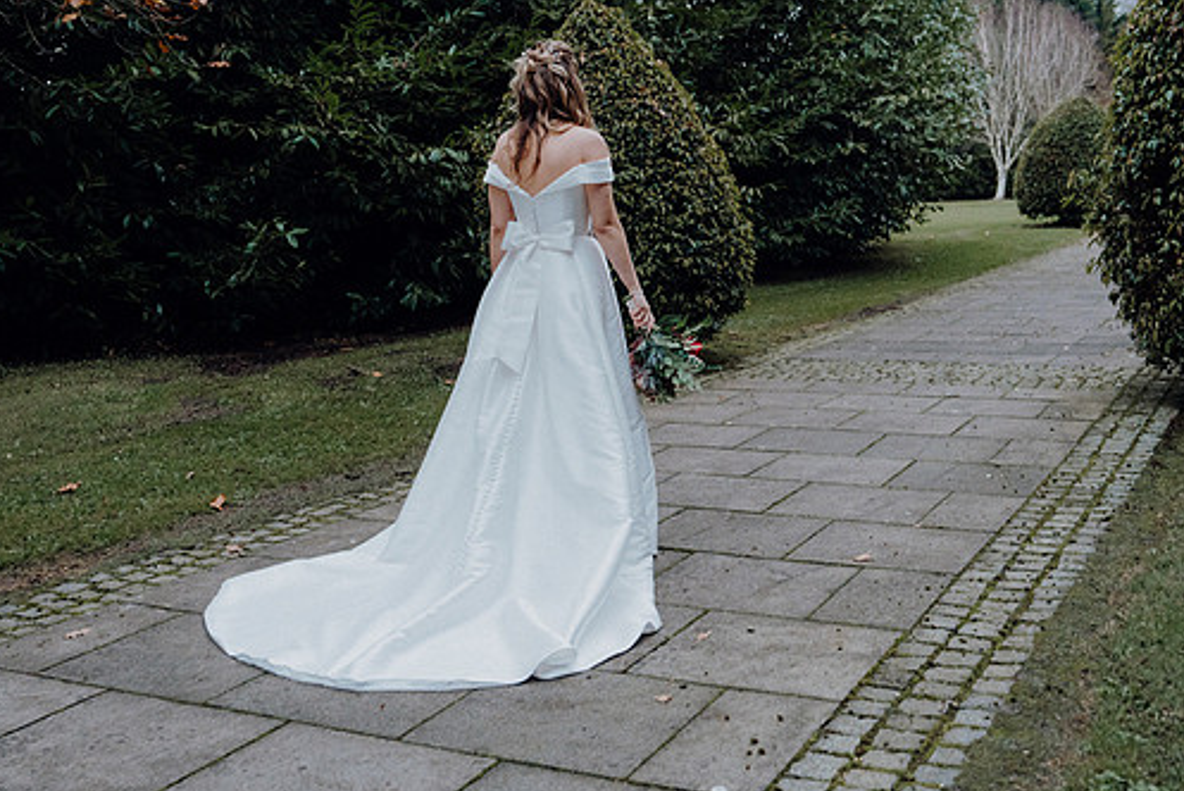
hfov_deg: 46.4
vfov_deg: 31.9
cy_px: 361
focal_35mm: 42
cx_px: 603
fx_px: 1382
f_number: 3.5
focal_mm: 36
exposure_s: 1/200
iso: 4000
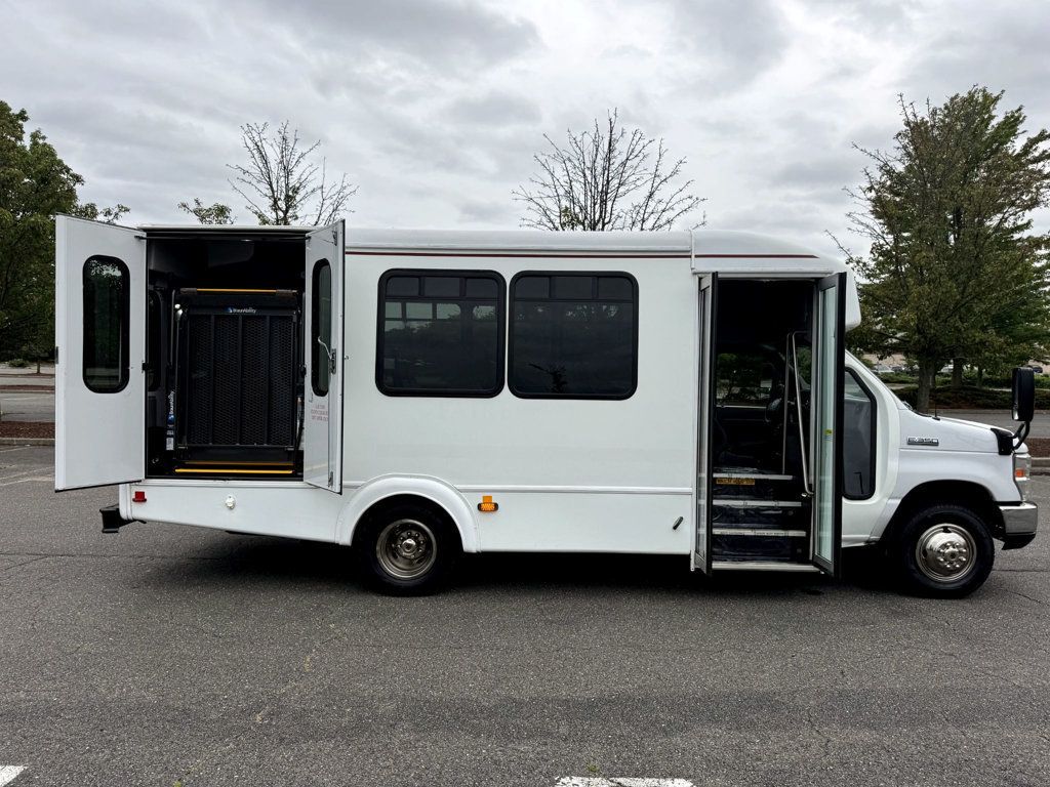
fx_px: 728
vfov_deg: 56.8
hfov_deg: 71.6
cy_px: 394
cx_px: 525
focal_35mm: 24
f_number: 1.78
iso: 80
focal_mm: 6.76
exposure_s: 1/4950
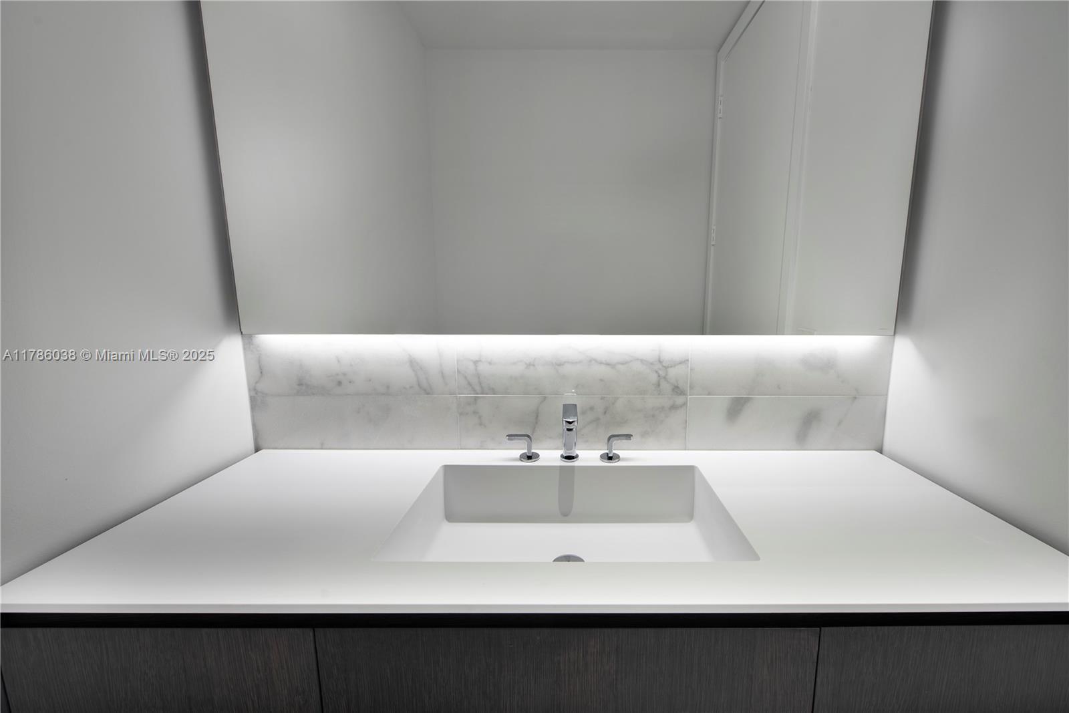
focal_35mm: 14
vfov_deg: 81.2
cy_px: 356
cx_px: 534
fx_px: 416
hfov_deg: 104.2
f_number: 10
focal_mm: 14
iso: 100
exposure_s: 1
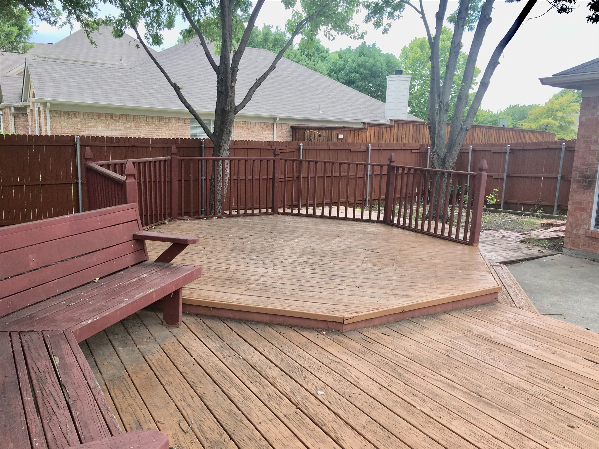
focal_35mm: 29
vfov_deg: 48.2
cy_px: 224
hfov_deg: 61.7
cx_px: 300
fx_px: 502
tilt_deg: -9.1
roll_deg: -1.5
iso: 25
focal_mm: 4.15
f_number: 2.2
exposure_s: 1/458
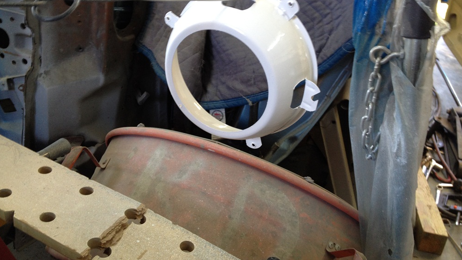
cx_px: 233
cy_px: 95
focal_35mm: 39
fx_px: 478
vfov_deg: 30.3
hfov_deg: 51.6
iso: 100
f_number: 2.4
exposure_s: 1/20
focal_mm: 4.28
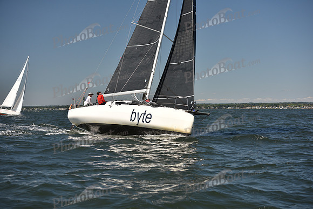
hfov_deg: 28.8
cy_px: 104
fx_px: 609
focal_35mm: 70
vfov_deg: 19.5
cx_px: 156
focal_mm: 70
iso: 250
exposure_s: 1/1250
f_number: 4
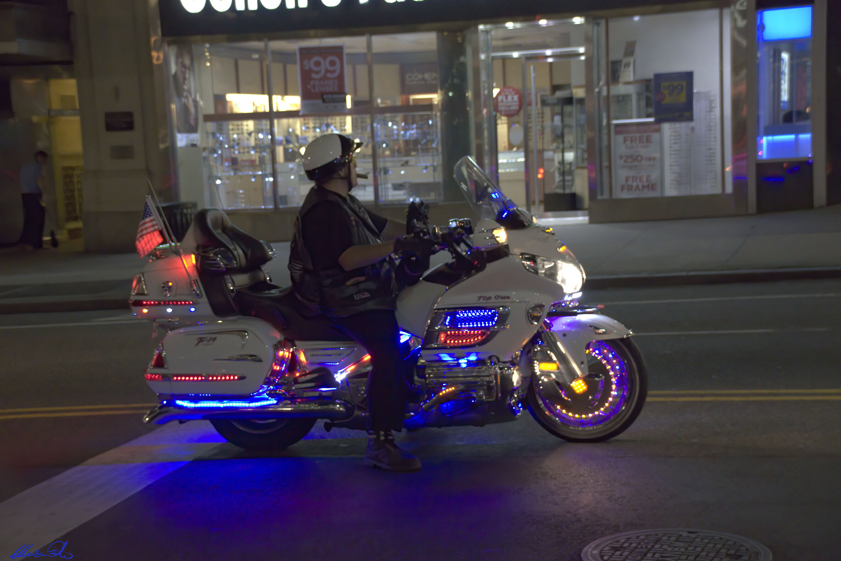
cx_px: 423
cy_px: 279
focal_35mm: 79
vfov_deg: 17.3
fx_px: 1845
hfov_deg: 25.7
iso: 4500
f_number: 4.8
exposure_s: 1/60
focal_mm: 52
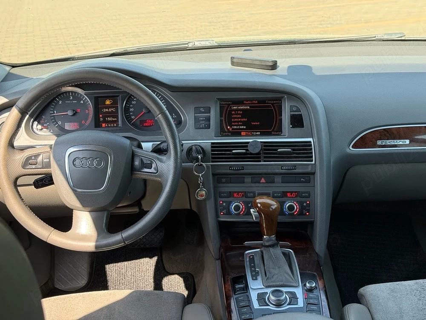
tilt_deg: -19.5
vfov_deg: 30.3
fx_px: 591
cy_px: 160
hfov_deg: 39.7
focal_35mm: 48
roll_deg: +2.8
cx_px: 213
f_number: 1.78
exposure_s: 1/375
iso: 80
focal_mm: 6.76
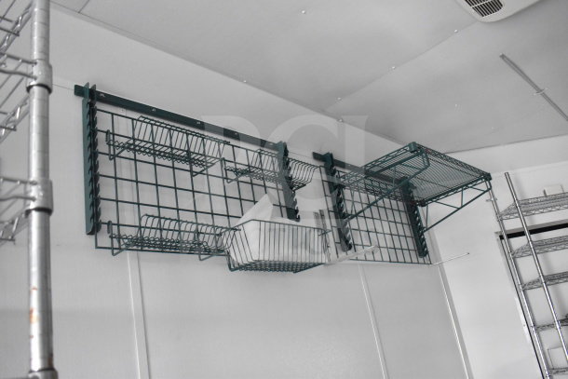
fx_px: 497
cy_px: 190
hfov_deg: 59.5
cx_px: 284
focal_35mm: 32
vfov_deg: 41.7
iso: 6400
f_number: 4.5
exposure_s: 1/80
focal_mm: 21
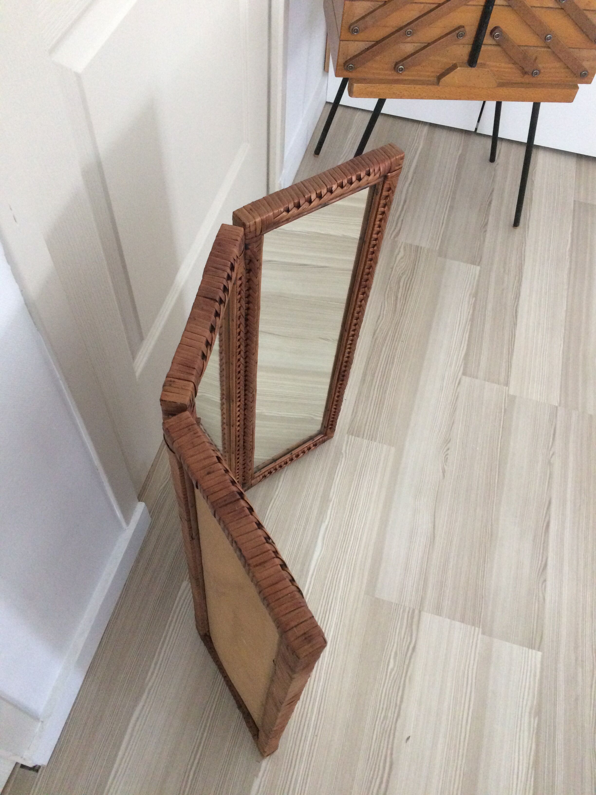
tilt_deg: -58.1
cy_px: 398
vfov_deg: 61.7
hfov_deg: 48.2
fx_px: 666
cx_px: 298
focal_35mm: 29
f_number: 2.2
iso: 320
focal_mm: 4.15
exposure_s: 1/33
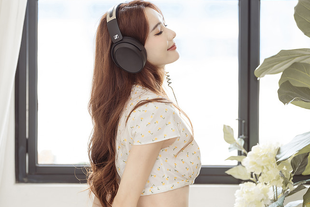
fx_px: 1352
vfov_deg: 8.7
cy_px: 107
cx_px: 150
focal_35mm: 157
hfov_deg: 13.1
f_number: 2.8
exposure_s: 1/125
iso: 1000
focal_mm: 130
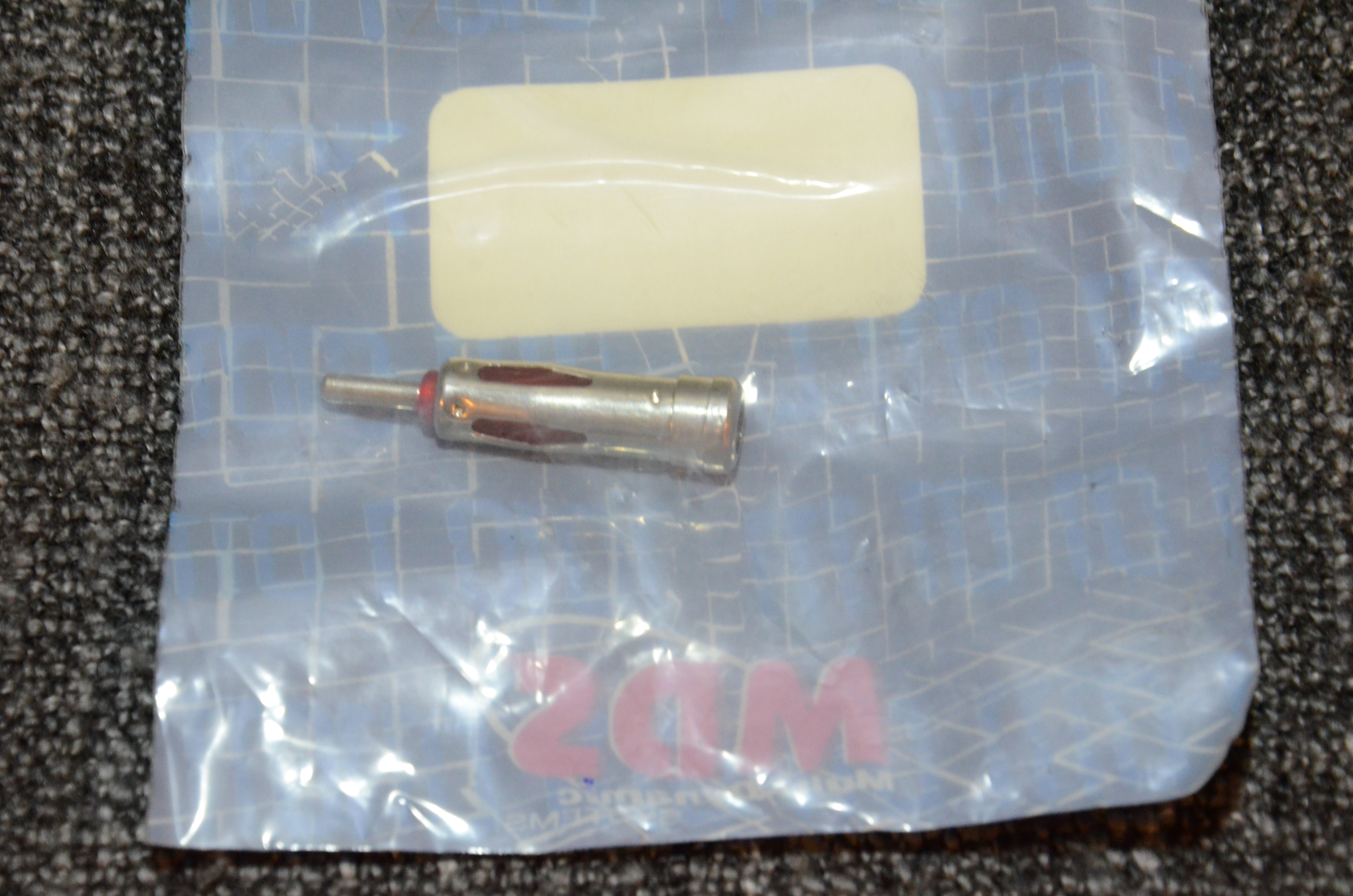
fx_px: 5907
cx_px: 676
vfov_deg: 8.7
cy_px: 448
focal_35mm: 158
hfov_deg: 13.1
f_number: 14
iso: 2500
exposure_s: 1/60
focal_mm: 105
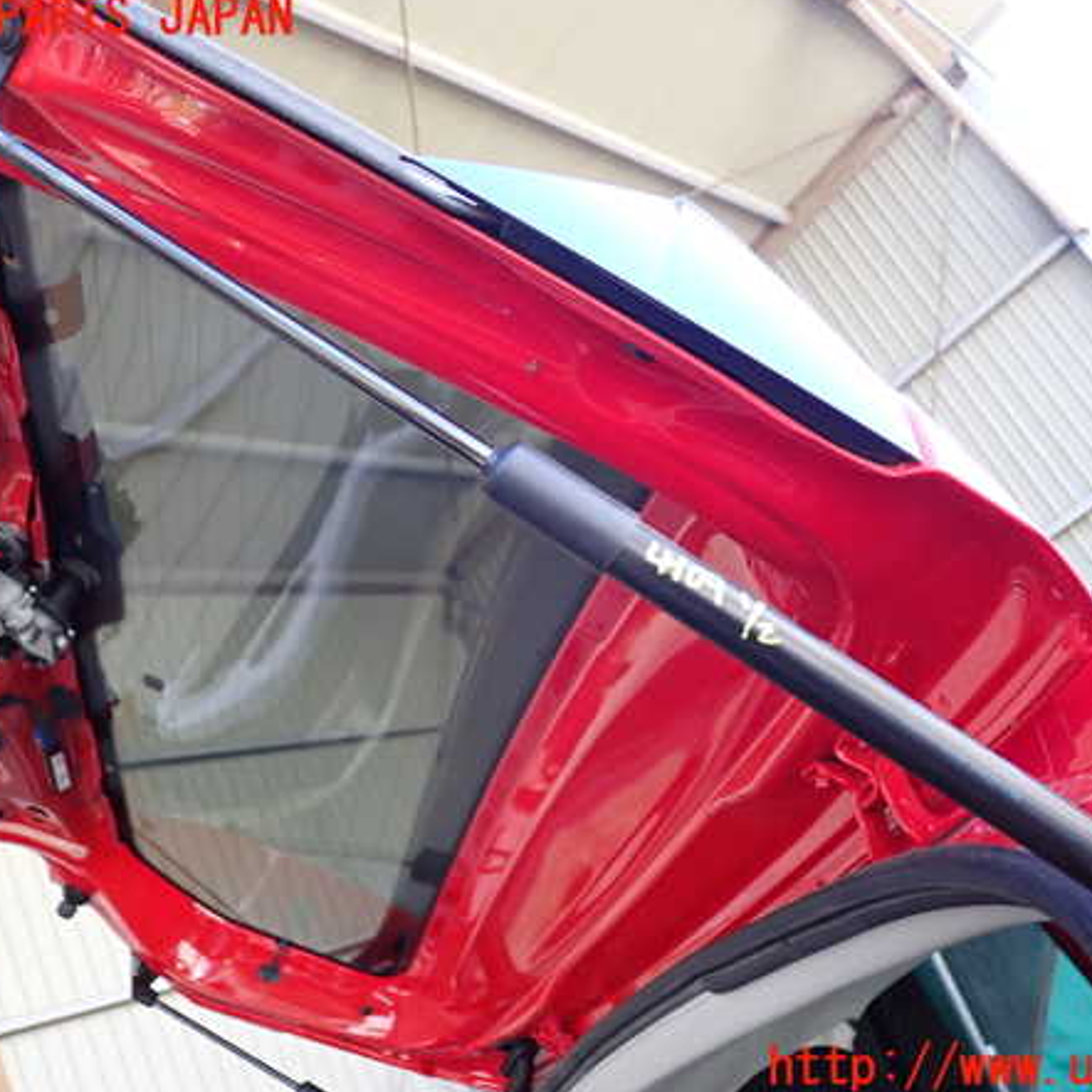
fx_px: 1285
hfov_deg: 46.0
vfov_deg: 46.0
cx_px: 586
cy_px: 544
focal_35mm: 36
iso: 250
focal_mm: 5.4
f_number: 2.3
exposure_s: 1/200
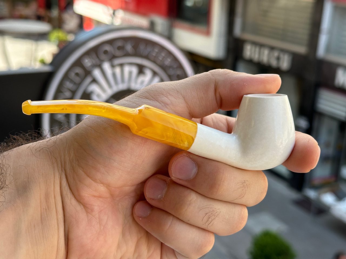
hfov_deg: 39.7
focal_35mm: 48
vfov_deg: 30.3
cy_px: 130
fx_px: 480
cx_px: 173
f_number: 1.78
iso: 64
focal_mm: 6.86
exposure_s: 1/484
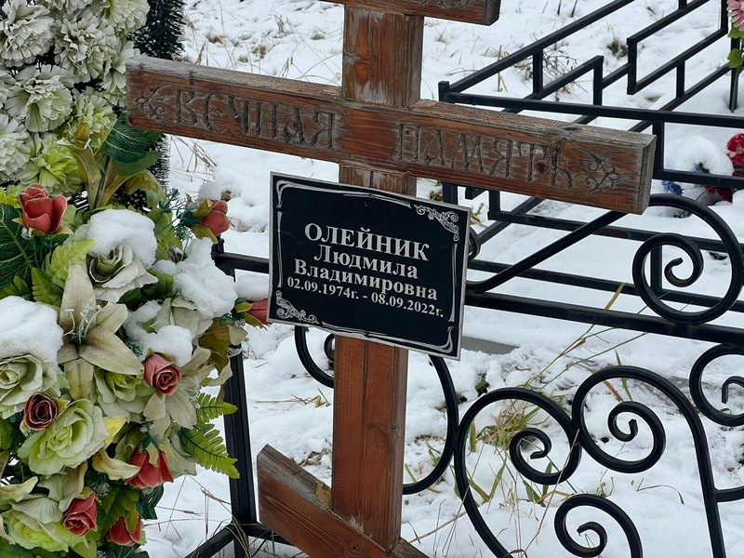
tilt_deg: -21.7
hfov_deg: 25.3
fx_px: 1655
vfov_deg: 19.1
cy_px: 279
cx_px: 372
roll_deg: +2.1
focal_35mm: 77
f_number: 2.8
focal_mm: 9
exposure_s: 1/99
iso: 40
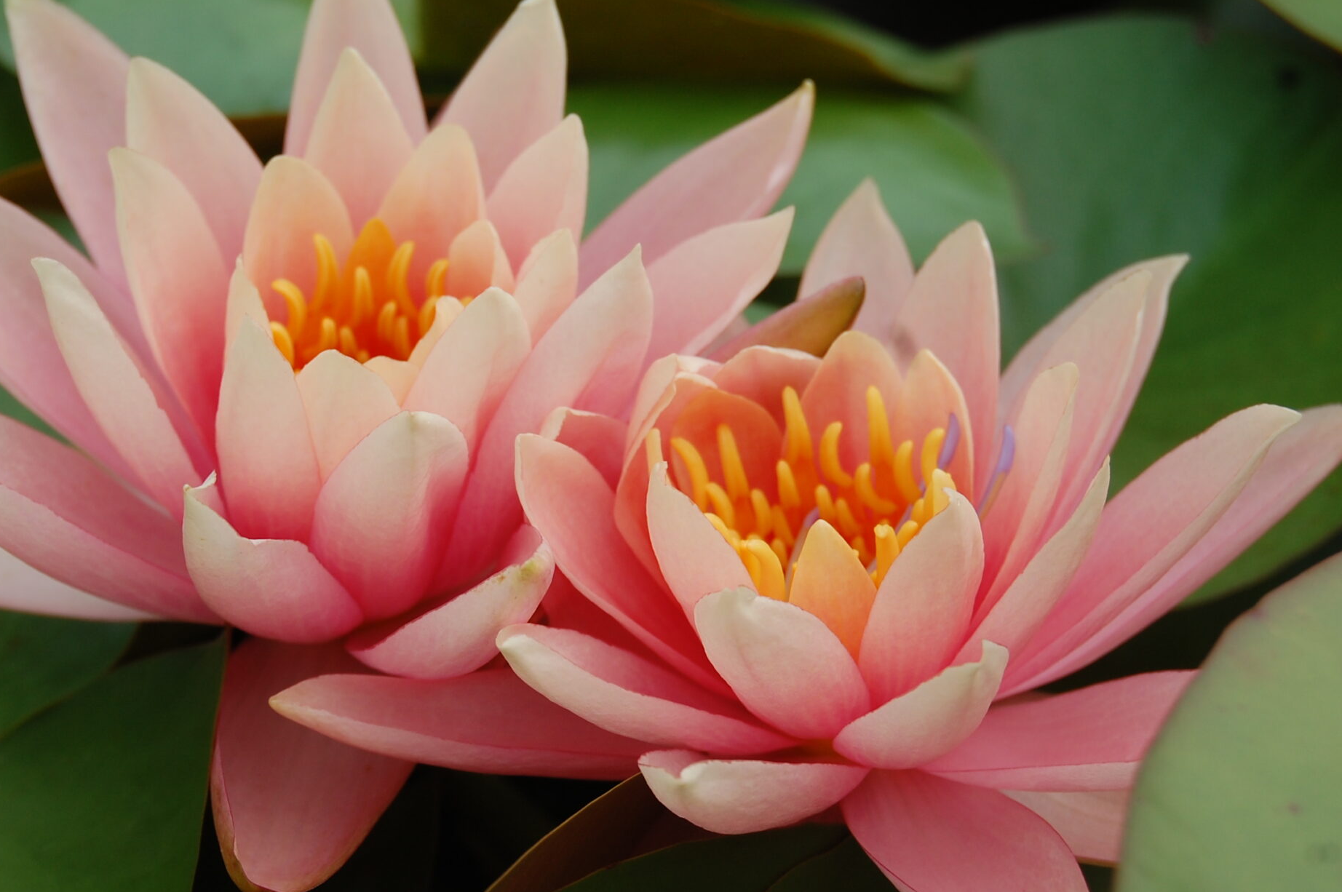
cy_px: 448
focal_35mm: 94
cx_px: 515
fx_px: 3490
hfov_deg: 21.7
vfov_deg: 14.6
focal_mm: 45
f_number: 8
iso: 200
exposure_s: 1/400
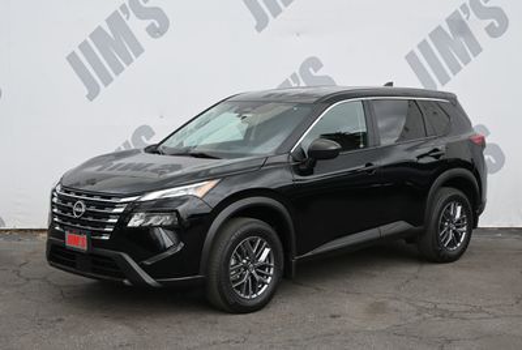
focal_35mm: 58
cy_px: 175
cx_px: 261
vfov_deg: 23.3
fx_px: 849
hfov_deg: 34.2
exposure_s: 1/250
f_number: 5.6
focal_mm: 39
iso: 125
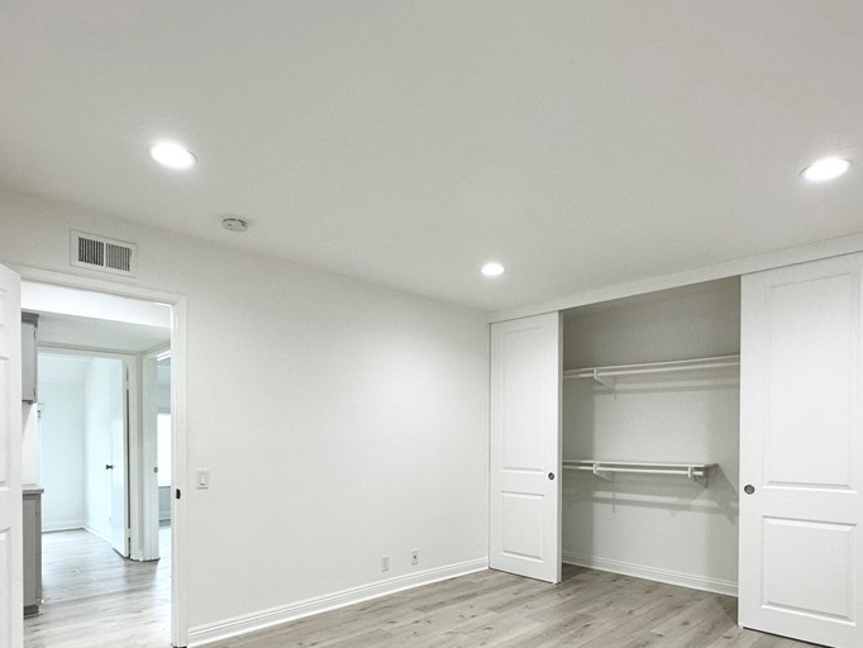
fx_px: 524
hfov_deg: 78.9
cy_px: 444
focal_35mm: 21
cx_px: 452
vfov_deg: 61.6
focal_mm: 2.22
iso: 160
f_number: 2.2
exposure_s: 1/120
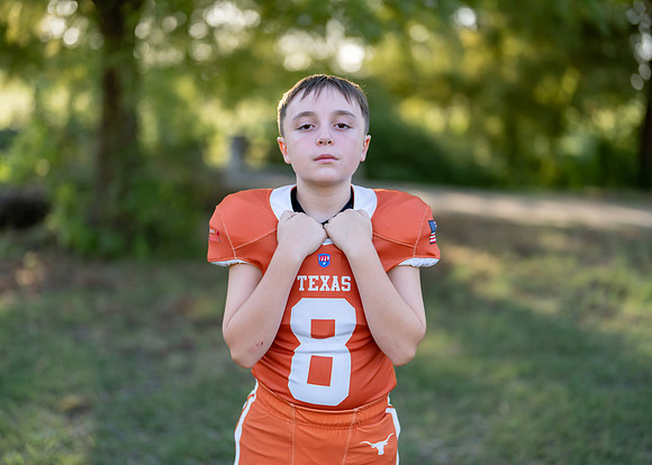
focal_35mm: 52
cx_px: 326
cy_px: 232
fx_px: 970
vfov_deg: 27.0
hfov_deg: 37.2
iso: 100
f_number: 1.2
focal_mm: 50
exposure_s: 1/1250
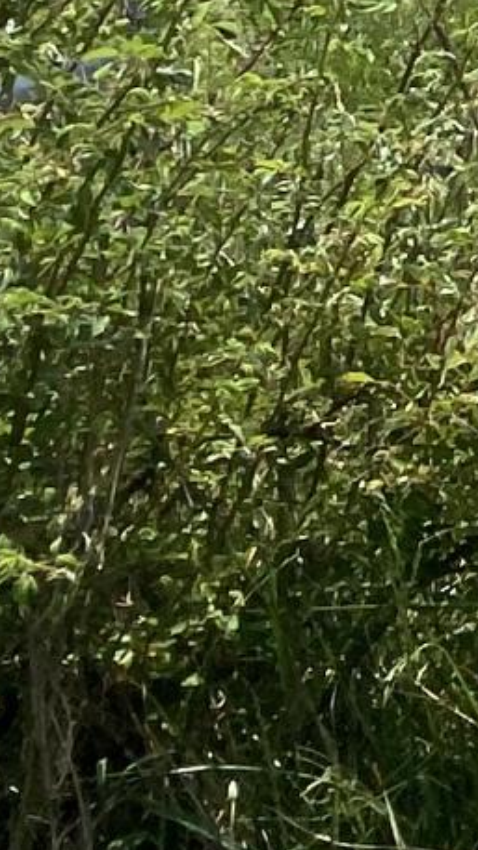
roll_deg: -1.1
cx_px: 2619
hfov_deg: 4.9
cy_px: -902
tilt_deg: +0.3
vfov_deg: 10.5
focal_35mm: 186
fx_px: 4192
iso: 32
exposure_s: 1/4444
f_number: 1.8
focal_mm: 4.25
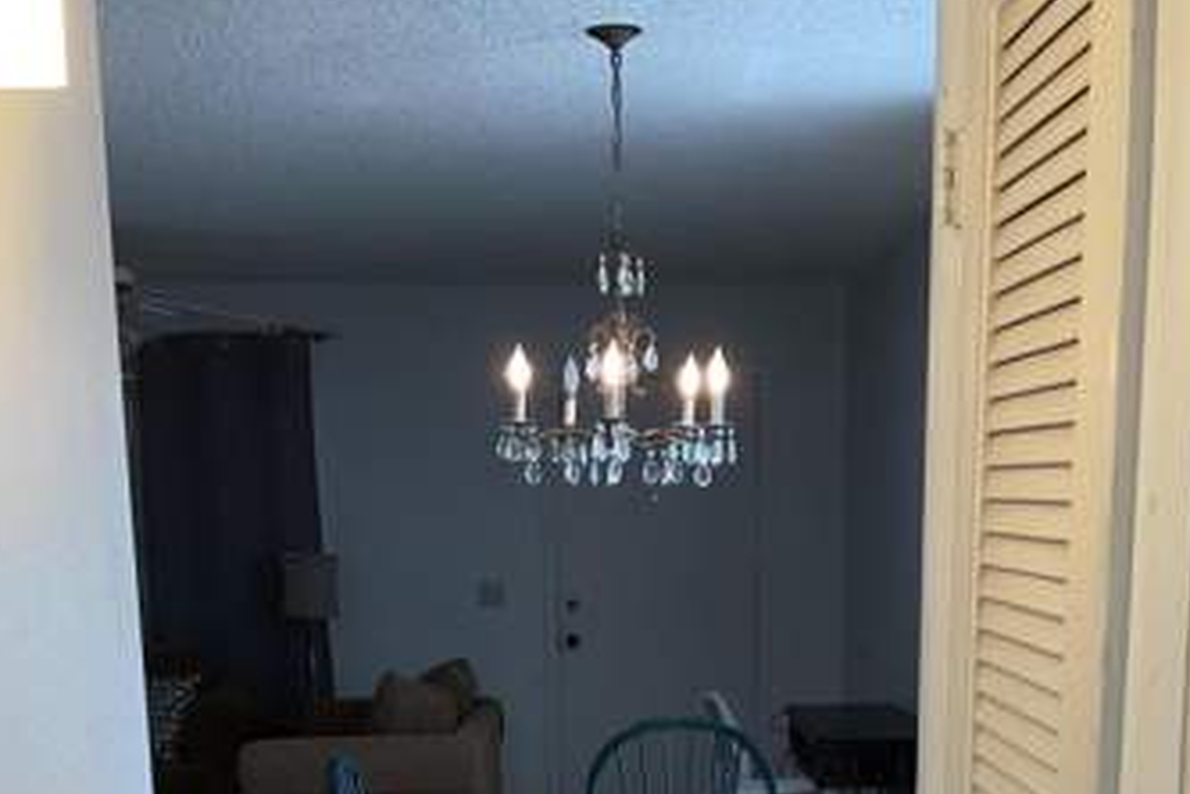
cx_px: 658
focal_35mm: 58
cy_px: 944
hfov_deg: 34.5
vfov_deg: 21.7
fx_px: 1917
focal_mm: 3
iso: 64
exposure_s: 1/120
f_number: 1.8
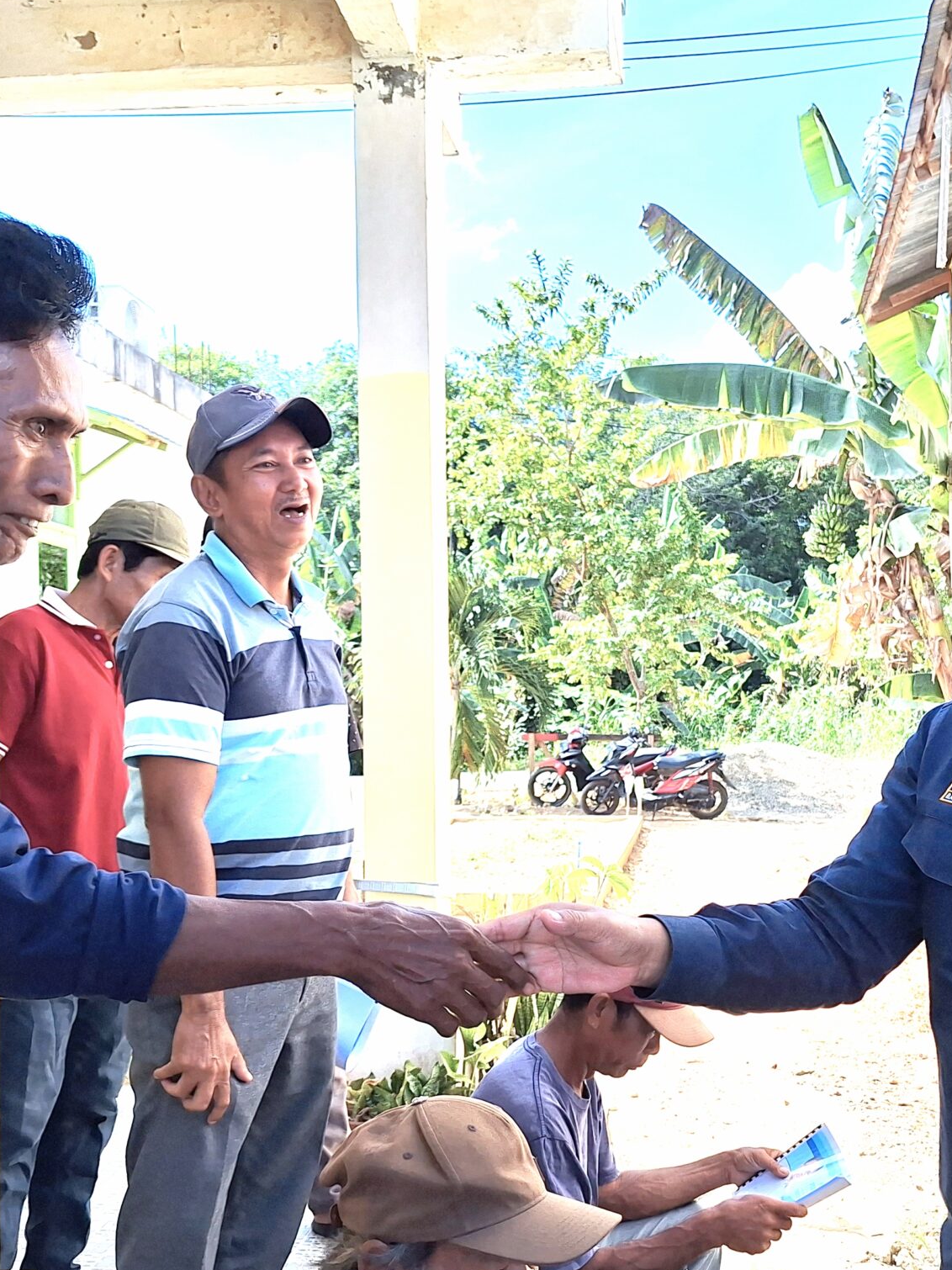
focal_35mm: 39
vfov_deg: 47.7
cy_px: 744
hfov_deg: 36.7
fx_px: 1430
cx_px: 558
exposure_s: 1/883
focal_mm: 5.54
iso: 40
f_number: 1.8
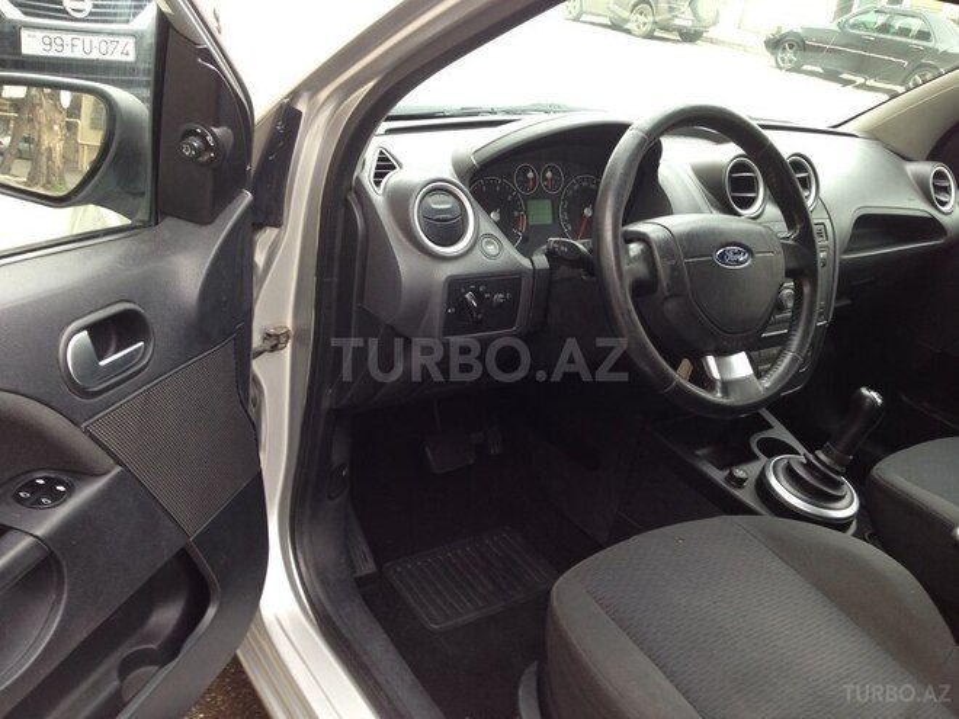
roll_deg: -8.4
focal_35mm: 33
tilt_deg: -24.7
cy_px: 360
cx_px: 480
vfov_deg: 42.9
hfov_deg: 55.4
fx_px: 914
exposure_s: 1/24
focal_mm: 4.12
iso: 50
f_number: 2.4
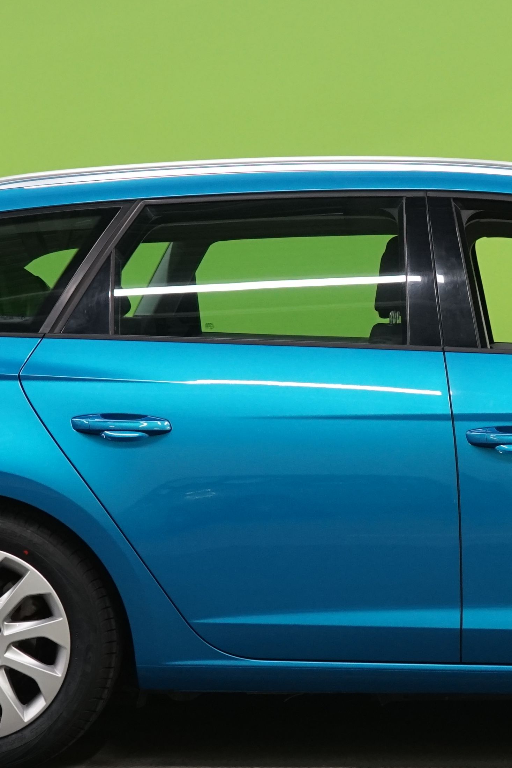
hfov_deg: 12.4
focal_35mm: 109
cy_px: 411
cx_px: 522
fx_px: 2325
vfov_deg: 18.8
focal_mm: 40
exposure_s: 1/50
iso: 1000
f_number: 5.6
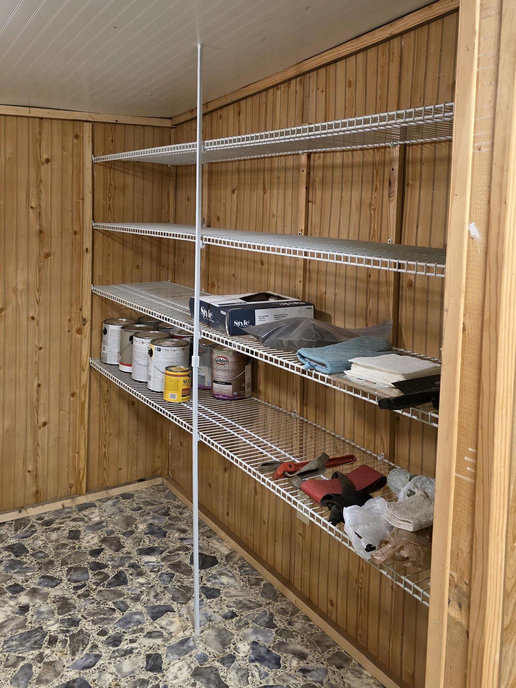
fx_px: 636
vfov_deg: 56.2
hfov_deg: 44.1
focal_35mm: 32
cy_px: 264
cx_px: 247
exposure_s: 1/120
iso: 800
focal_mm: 6.3
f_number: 1.7
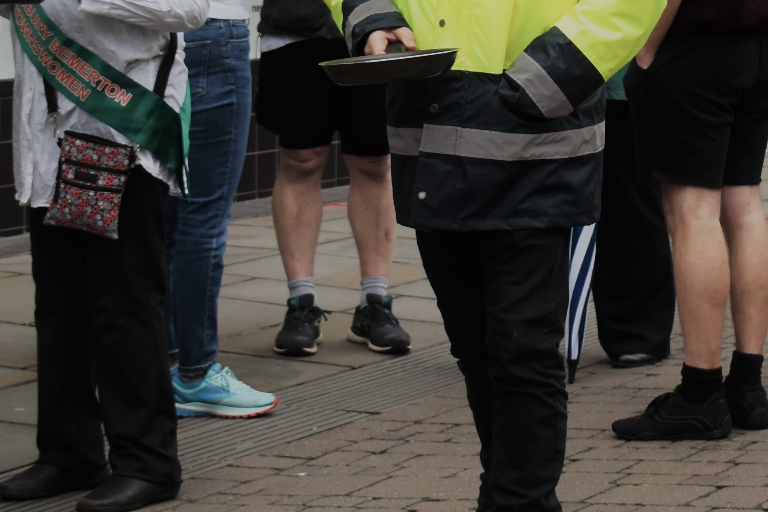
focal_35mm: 125
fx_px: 2666
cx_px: 576
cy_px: 80
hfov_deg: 16.3
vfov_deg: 10.9
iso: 400
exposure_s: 1/250
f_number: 4.5
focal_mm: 32
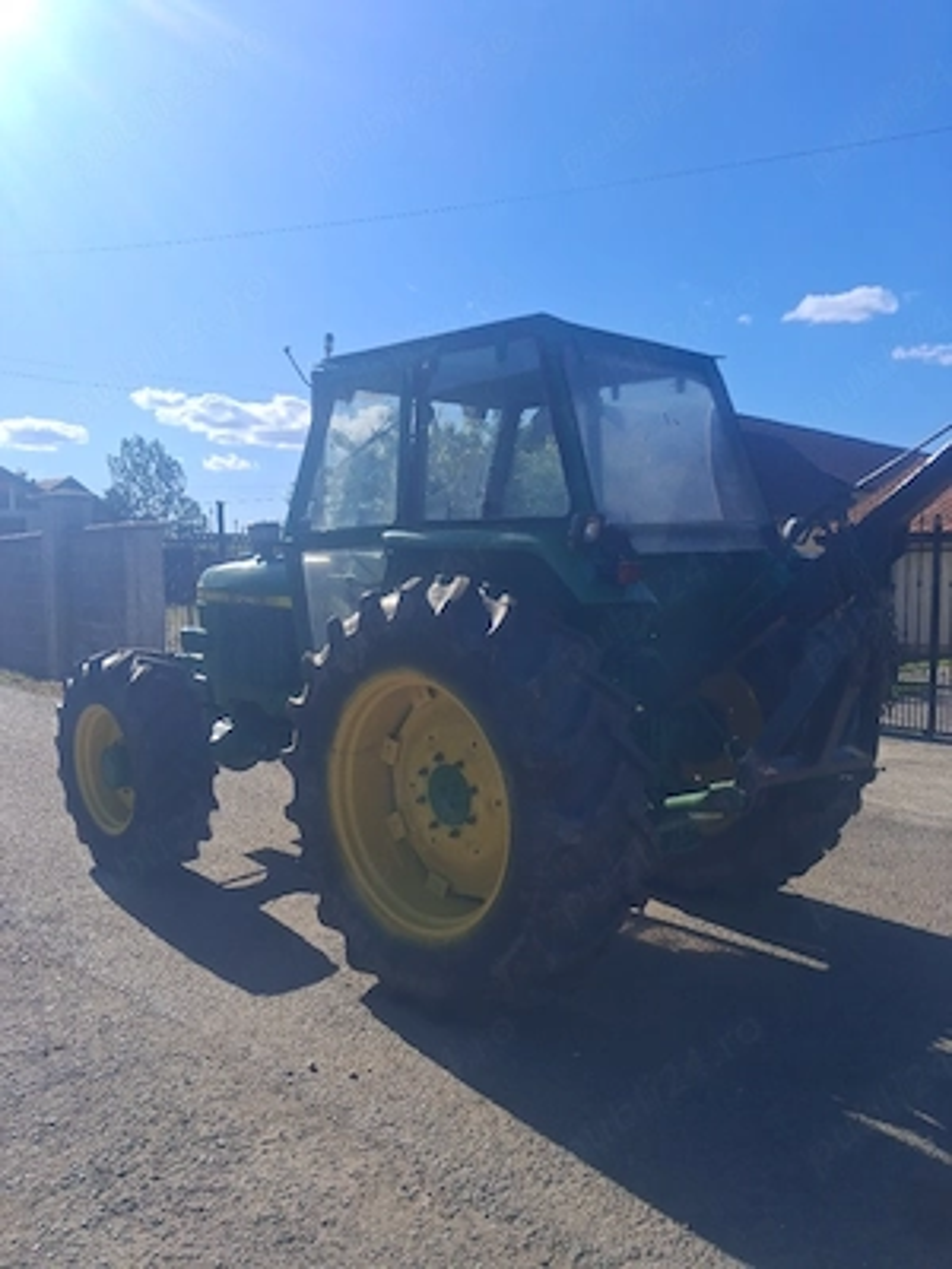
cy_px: 634
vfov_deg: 65.3
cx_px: 476
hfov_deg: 51.4
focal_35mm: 27
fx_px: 990
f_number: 1.8
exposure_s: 1/833
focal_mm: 4
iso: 20
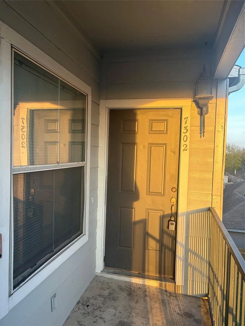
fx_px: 245
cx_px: 122
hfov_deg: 53.1
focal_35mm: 26
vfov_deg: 67.3
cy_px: 163
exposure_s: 1/188
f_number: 1.6
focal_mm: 5.96
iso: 64
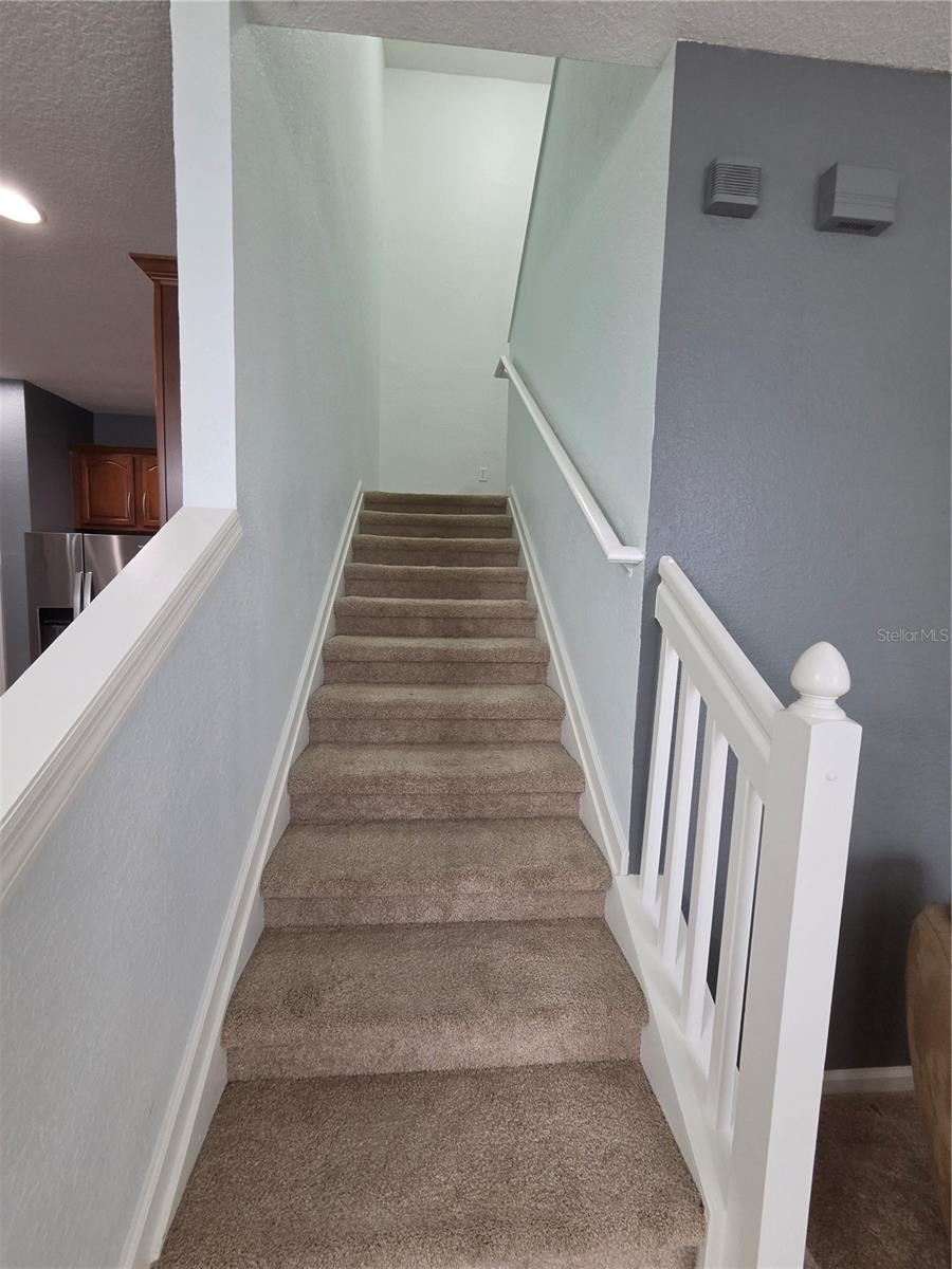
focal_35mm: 13
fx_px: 477
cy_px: 634
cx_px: 476
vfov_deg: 106.2
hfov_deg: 89.9
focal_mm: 2.2
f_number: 2.2
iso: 400
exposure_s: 1/120
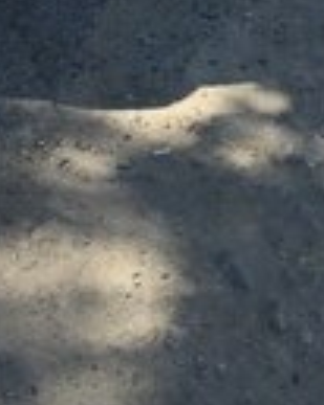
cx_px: 189
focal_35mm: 109
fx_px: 1308
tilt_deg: -14.6
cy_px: -364
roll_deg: -2.2
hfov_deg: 14.1
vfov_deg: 14.9
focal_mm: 4.15
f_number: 2.2
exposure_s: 1/1276
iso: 32
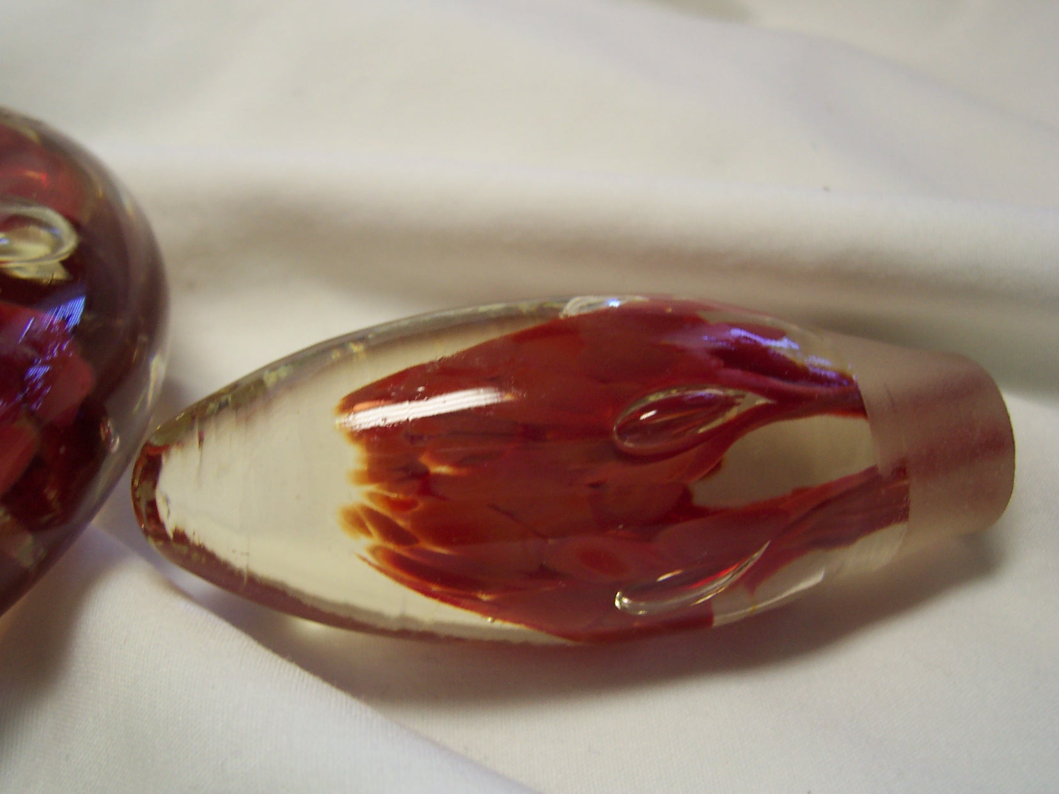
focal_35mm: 37
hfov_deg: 50.1
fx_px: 1132
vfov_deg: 38.7
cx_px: 530
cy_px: 397
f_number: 2.8
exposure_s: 1/60
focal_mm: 5.6
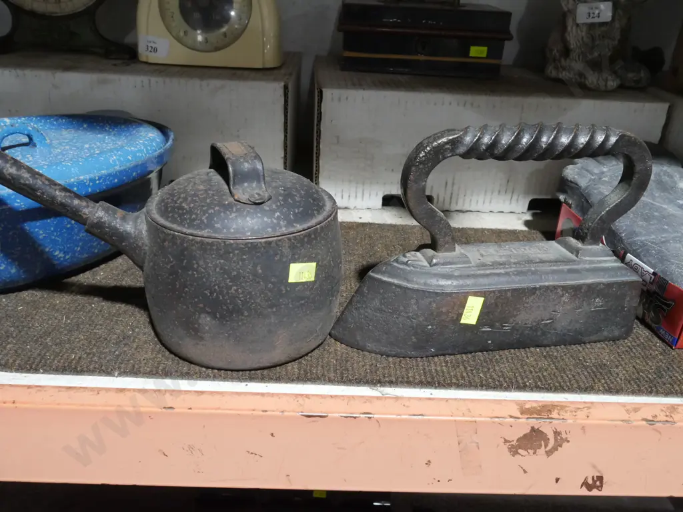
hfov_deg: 63.4
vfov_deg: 49.7
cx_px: 342
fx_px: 552
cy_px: 256
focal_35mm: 28
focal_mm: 14
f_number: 7.1
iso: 2500
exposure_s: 1/60
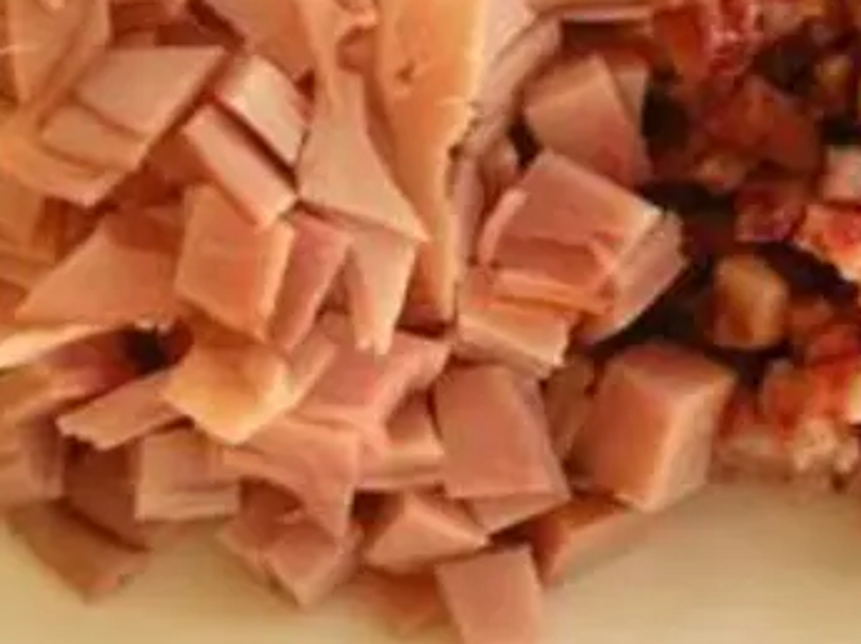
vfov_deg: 13.8
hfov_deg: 18.9
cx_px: 724
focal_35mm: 103
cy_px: -186
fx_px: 2559
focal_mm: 7.9
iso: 84
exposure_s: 1/48.2
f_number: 2.8
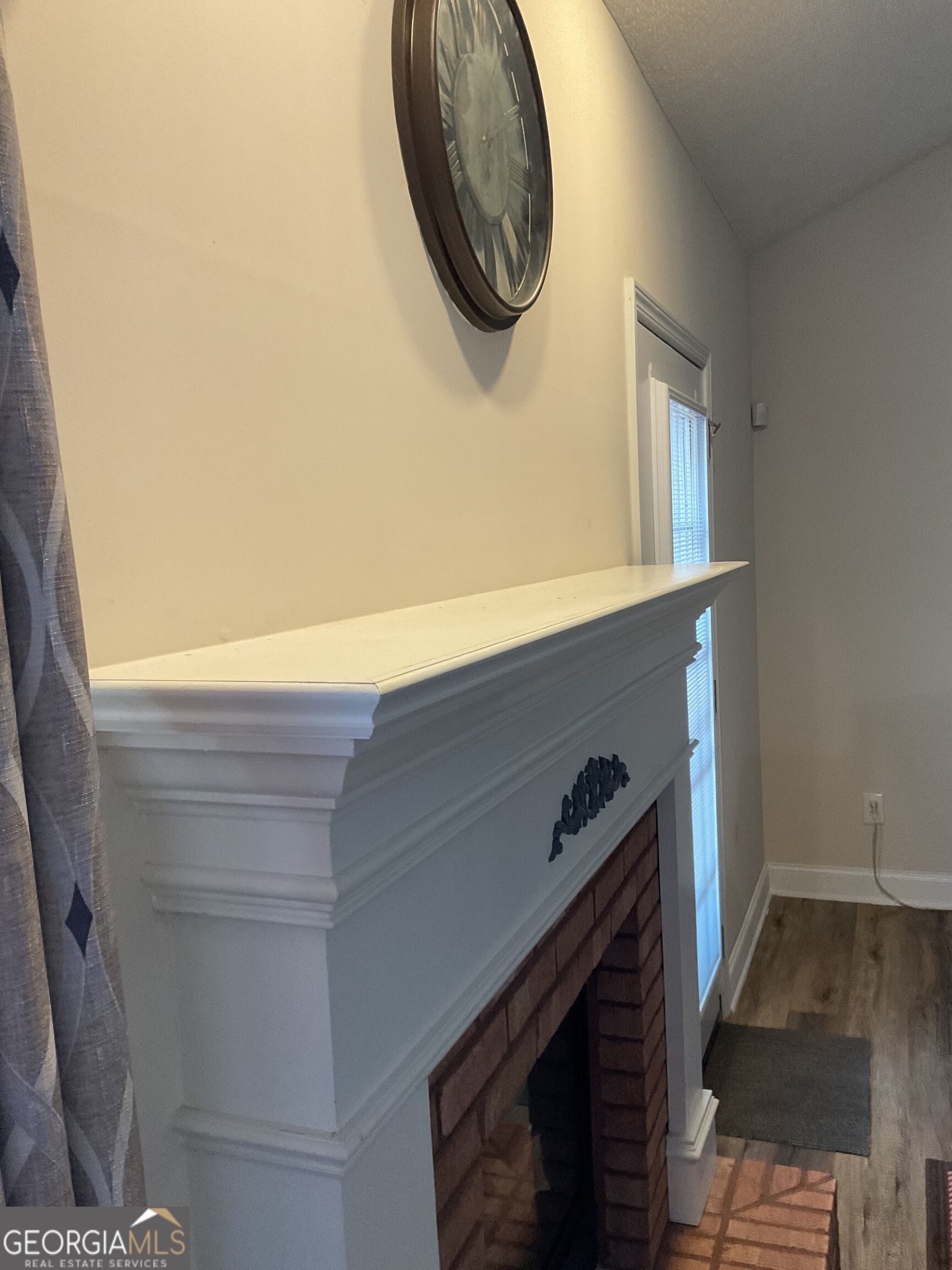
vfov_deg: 61.7
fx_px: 1063
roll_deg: +2.8
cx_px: 476
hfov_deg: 48.2
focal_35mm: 29
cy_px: 635
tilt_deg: -6.3
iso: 200
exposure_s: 1/60
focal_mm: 3
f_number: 1.8
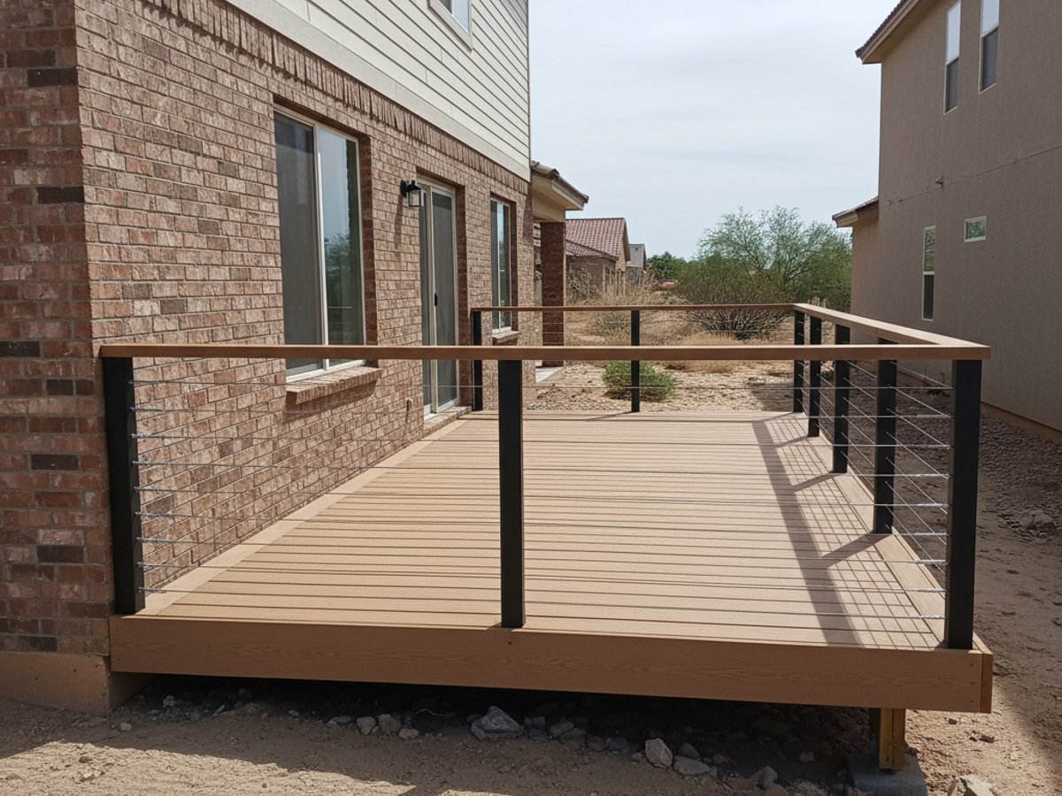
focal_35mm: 23
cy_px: 398
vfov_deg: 58.9
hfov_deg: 73.9
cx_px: 531
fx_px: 706
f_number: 1.8
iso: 270
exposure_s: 1/958
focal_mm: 6.4
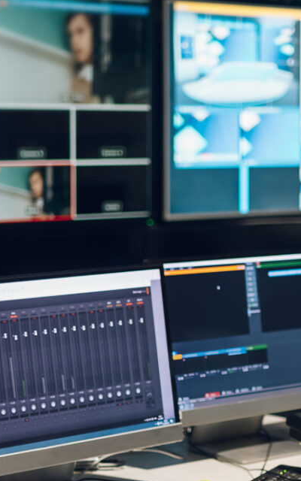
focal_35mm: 114
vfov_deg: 18.3
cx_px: 242
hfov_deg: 11.4
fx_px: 1496
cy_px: 303
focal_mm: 35
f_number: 1.4
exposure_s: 1/80
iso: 400
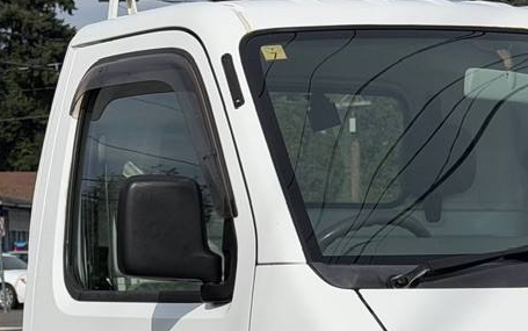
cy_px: 481
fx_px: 2059
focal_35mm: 143
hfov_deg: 14.5
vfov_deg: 9.0
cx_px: 415
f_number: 1.78
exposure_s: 1/13333
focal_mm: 6.76
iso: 80
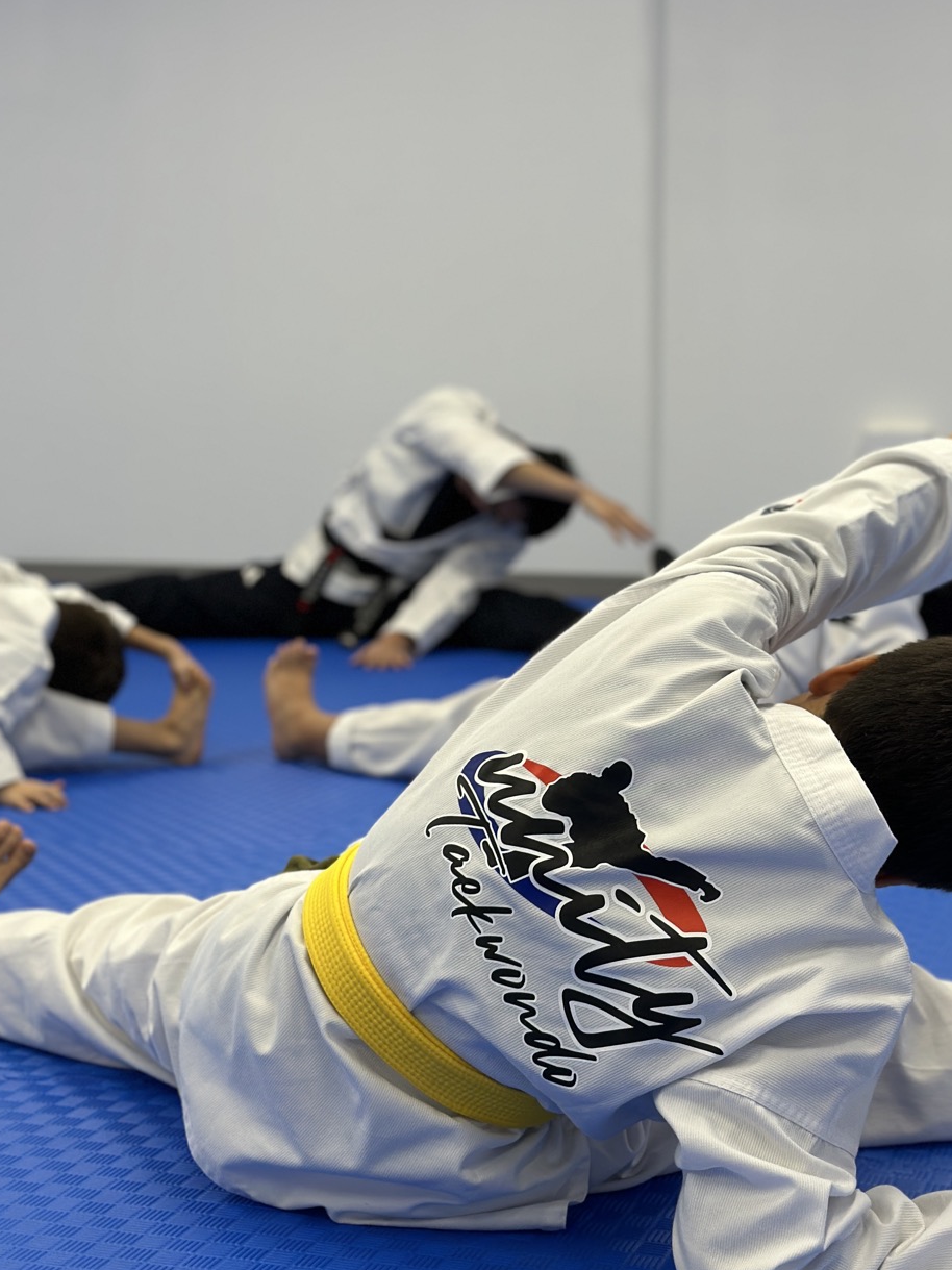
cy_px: 640
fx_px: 2311
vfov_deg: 30.7
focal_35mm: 63
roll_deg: -0.5
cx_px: 533
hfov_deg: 23.3
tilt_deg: -5.3
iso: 80
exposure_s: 1/121
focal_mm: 6.86
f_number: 1.78
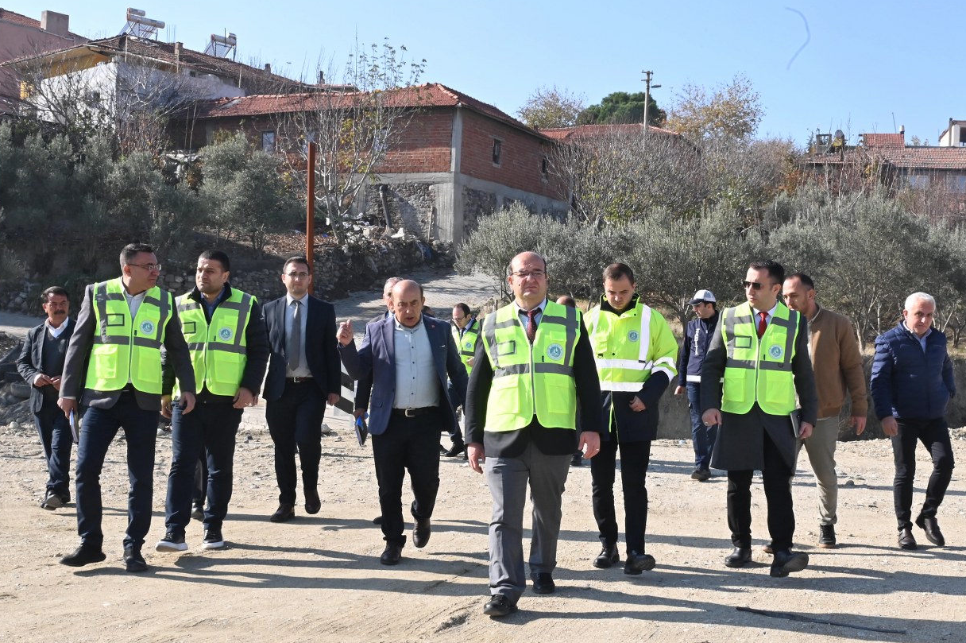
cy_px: 355
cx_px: 524
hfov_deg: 39.6
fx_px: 1341
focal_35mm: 50
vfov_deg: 26.9
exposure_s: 1/200
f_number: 22
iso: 1000
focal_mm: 38
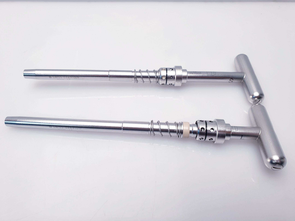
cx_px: 148
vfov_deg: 53.1
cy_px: 110
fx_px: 222
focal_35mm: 26
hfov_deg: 67.3
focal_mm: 4.3
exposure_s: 1/50
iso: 64
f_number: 2.4
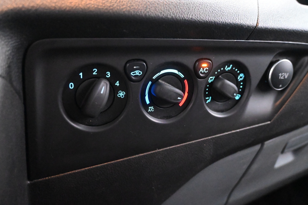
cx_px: 154
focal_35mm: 29
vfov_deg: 44.6
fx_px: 250
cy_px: 102
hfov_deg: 63.2
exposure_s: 1/30
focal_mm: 19.5
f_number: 3.8
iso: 14400
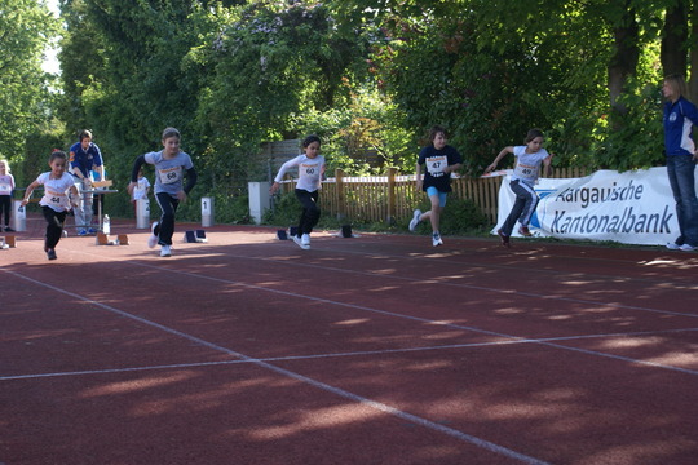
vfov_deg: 20.2
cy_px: 232
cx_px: 349
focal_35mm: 68
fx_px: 1309
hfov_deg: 29.9
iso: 200
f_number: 5.6
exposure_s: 1/160
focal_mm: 45
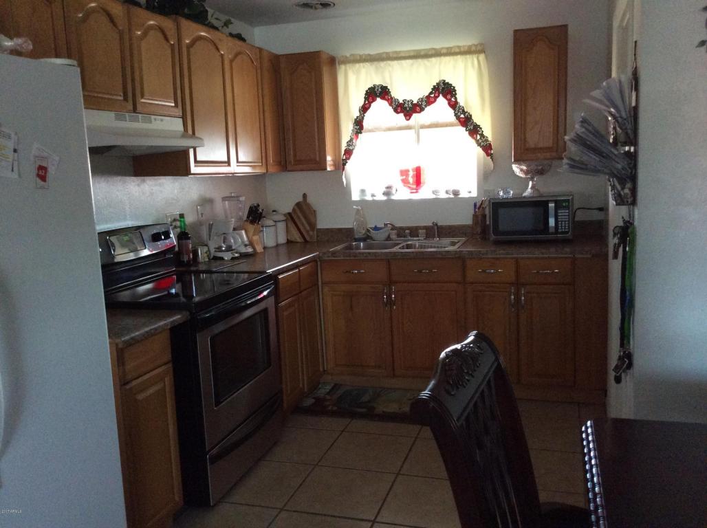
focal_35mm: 32
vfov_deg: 44.1
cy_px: 264
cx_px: 354
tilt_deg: -9.2
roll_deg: +4.1
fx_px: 653
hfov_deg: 56.9
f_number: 2.4
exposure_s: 1/24
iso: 200
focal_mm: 3.3
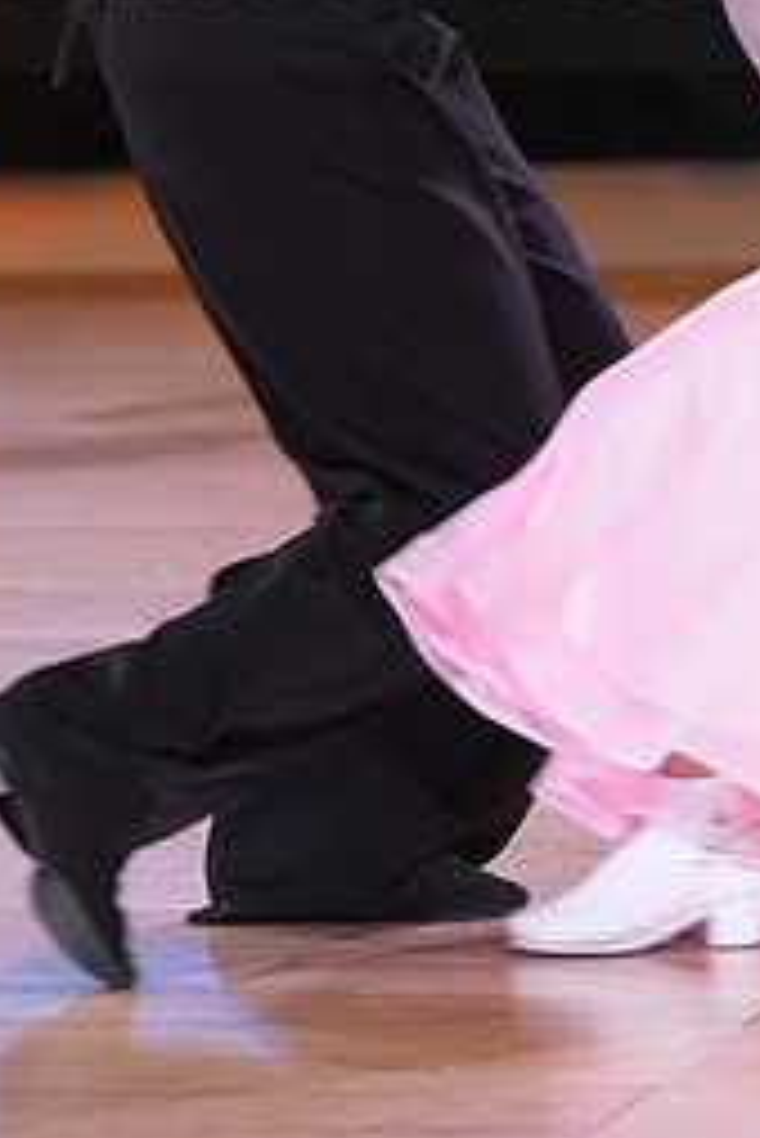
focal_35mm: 443
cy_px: -76
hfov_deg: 3.1
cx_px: 533
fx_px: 14008
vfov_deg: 4.6
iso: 3200
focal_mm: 193
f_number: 5
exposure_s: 1/250
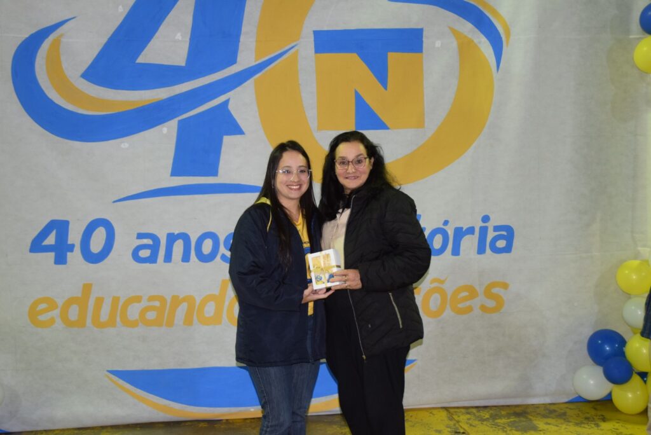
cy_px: 218
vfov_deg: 33.1
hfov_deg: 47.9
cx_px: 326
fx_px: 733
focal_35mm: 40
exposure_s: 1/60
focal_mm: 27
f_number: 3.8
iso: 900
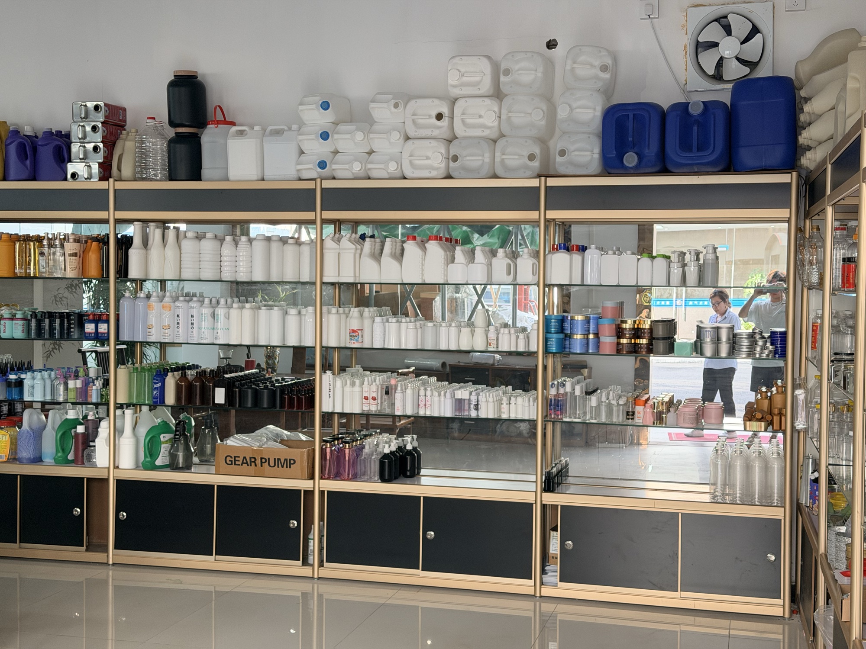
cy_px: 324
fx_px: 1201
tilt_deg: -2.8
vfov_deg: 30.3
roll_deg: -0.8
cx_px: 433
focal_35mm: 48
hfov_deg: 39.7
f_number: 1.78
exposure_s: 1/141
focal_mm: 6.76
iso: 160
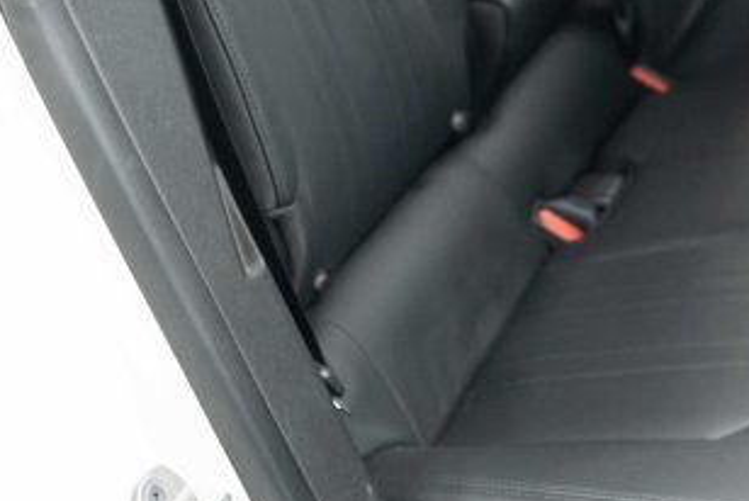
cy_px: -35
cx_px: 603
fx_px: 1937
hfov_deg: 21.6
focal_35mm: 93
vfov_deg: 14.4
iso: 1600
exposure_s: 1/50
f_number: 3.2
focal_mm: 28
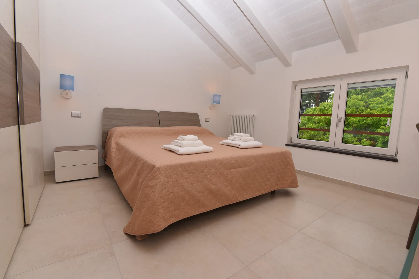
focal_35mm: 15
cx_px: 210
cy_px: 140
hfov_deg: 100.4
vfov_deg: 77.4
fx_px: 175
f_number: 10
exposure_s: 1/160
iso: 200
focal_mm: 15
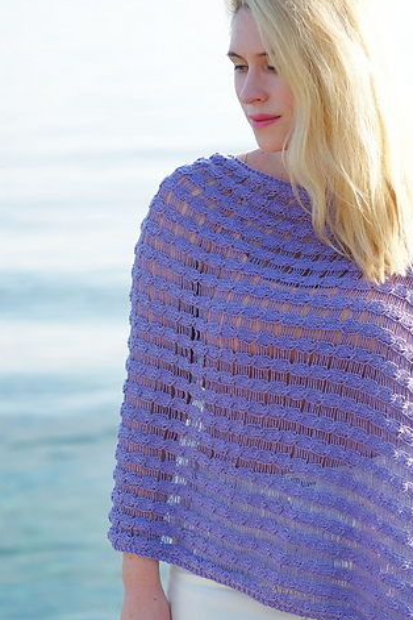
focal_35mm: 102
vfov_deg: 20.0
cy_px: 338
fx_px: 1755
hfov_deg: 13.4
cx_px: 277
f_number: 2.2
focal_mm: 50
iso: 320
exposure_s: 1/4000
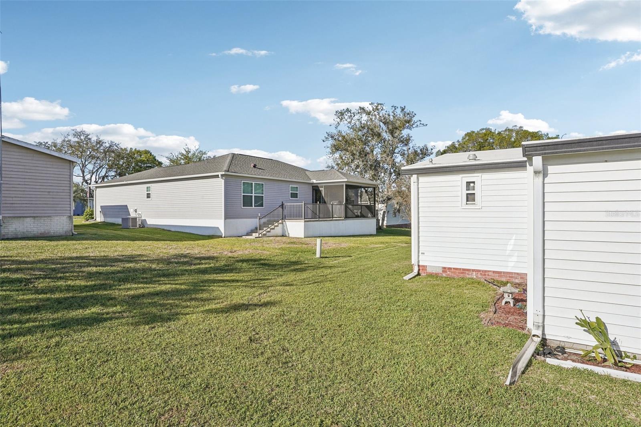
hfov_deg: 84.0
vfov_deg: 61.9
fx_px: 356
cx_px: 320
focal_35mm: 20
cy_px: 214
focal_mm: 20
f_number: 18
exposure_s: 1/80
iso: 100
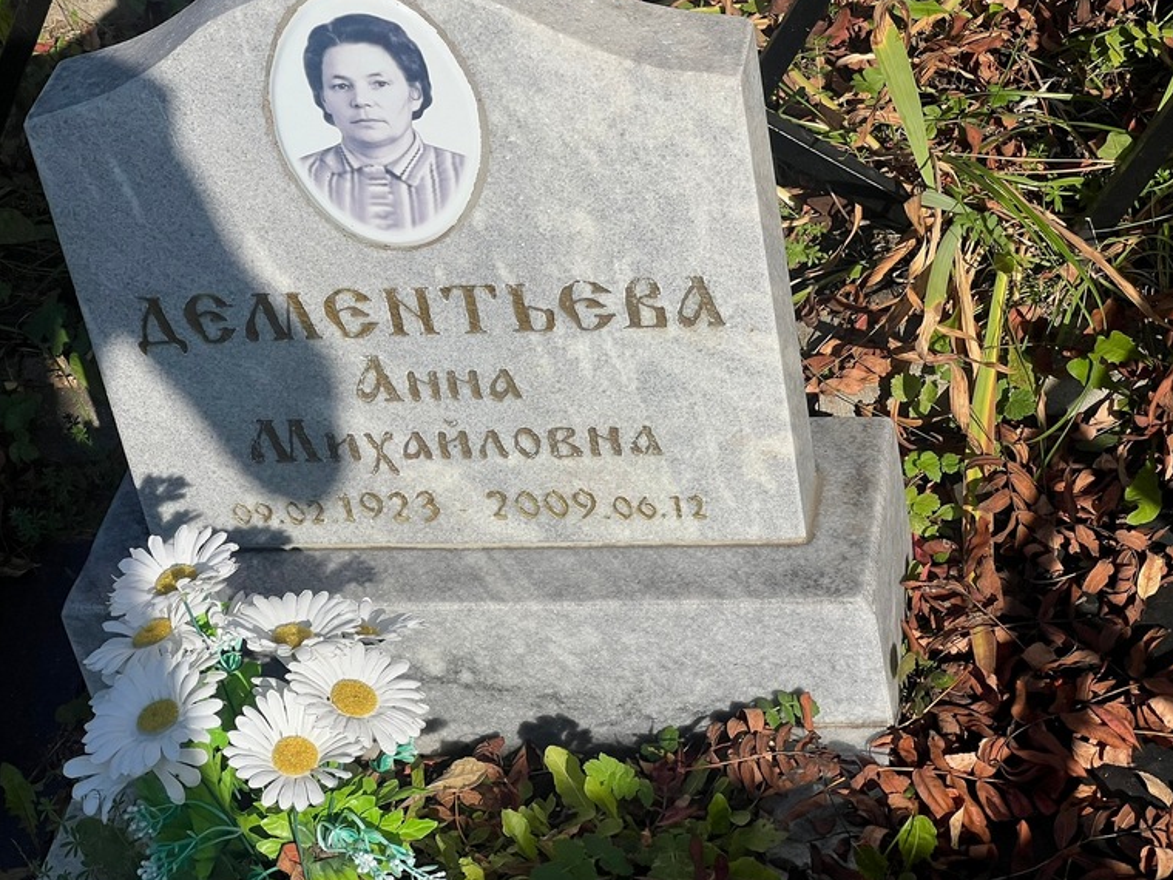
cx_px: 566
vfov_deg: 18.2
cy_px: 448
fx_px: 2745
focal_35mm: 81
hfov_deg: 24.1
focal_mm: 9
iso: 32
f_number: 2.8
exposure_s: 1/1783
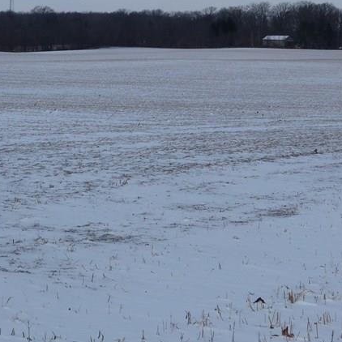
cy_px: 75
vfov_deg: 11.6
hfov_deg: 11.6
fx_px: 1677
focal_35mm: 150
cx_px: 177
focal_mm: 12.6
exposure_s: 1/640
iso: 80
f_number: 5.6
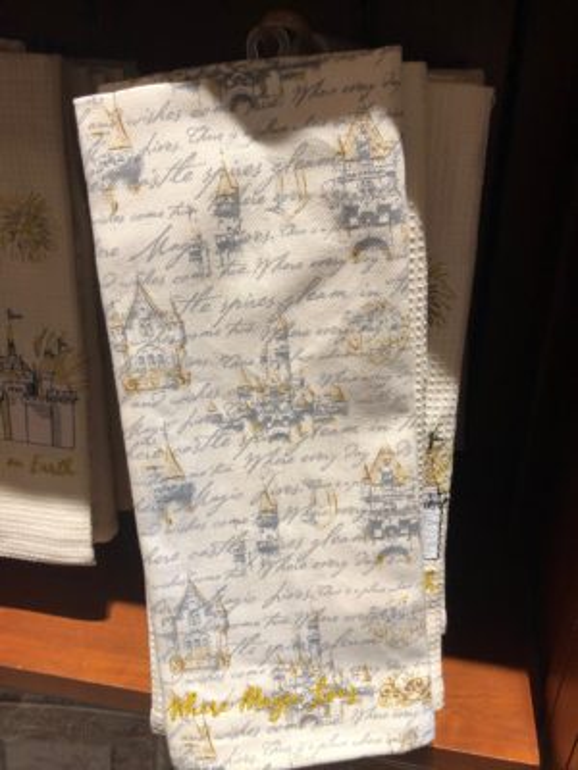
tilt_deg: -28.1
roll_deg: +0.2
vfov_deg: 63.4
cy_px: 385
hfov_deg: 49.7
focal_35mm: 28
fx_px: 623
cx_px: 289
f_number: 1.8
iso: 32
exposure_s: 1/20
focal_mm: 3.99
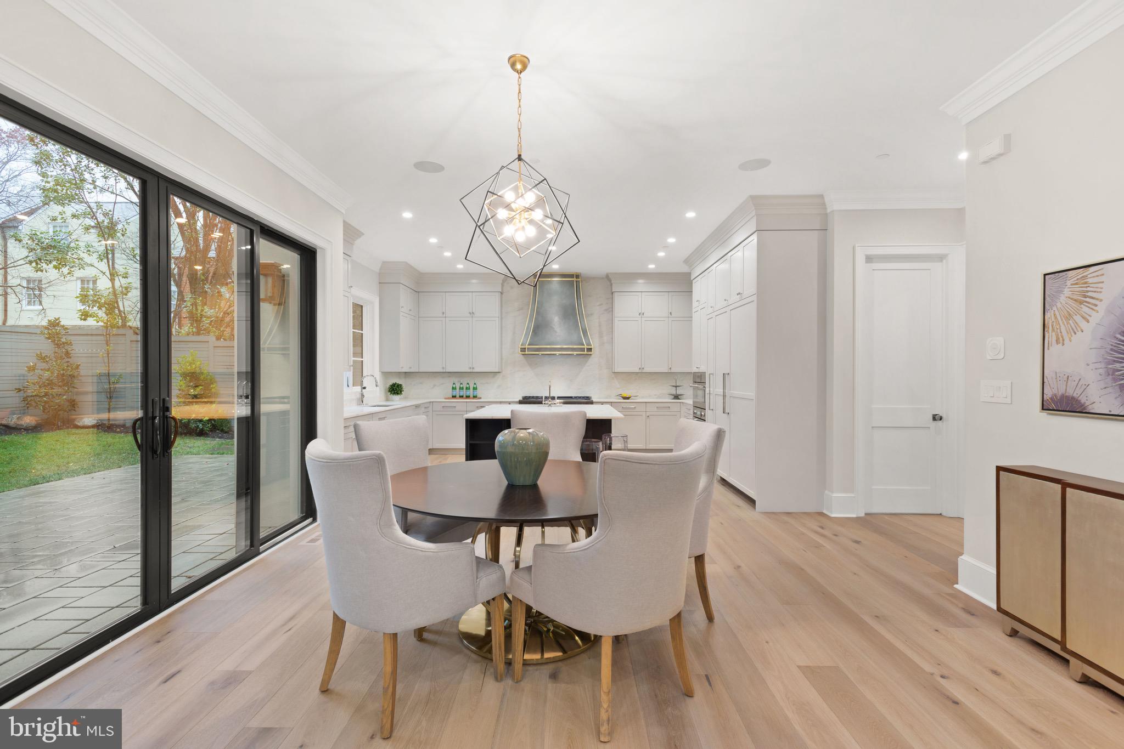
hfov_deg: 93.3
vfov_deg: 70.5
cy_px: 374
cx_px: 562
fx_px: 531
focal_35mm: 17
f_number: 8
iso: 200
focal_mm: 17
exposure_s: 1
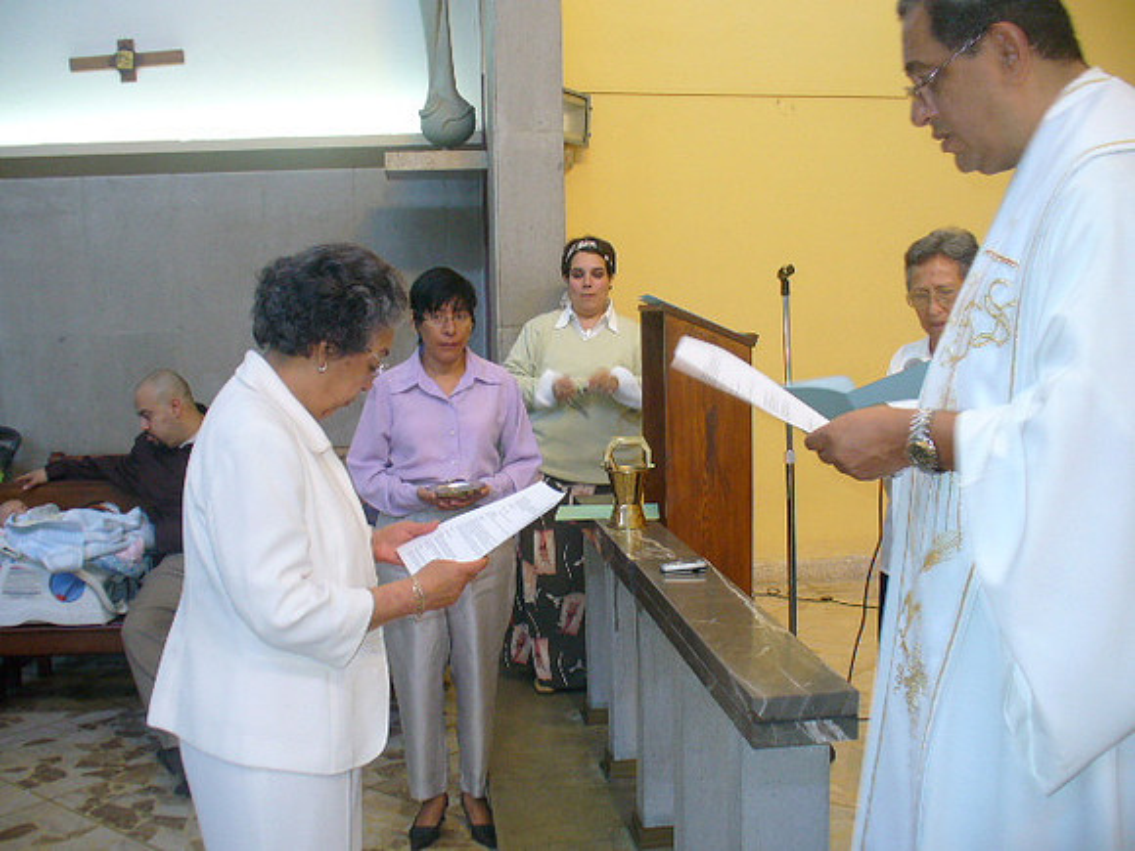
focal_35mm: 37
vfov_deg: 38.7
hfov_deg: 50.1
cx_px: 568
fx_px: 1213
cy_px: 426
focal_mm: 6.1
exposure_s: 1/8
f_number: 2.8
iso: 100
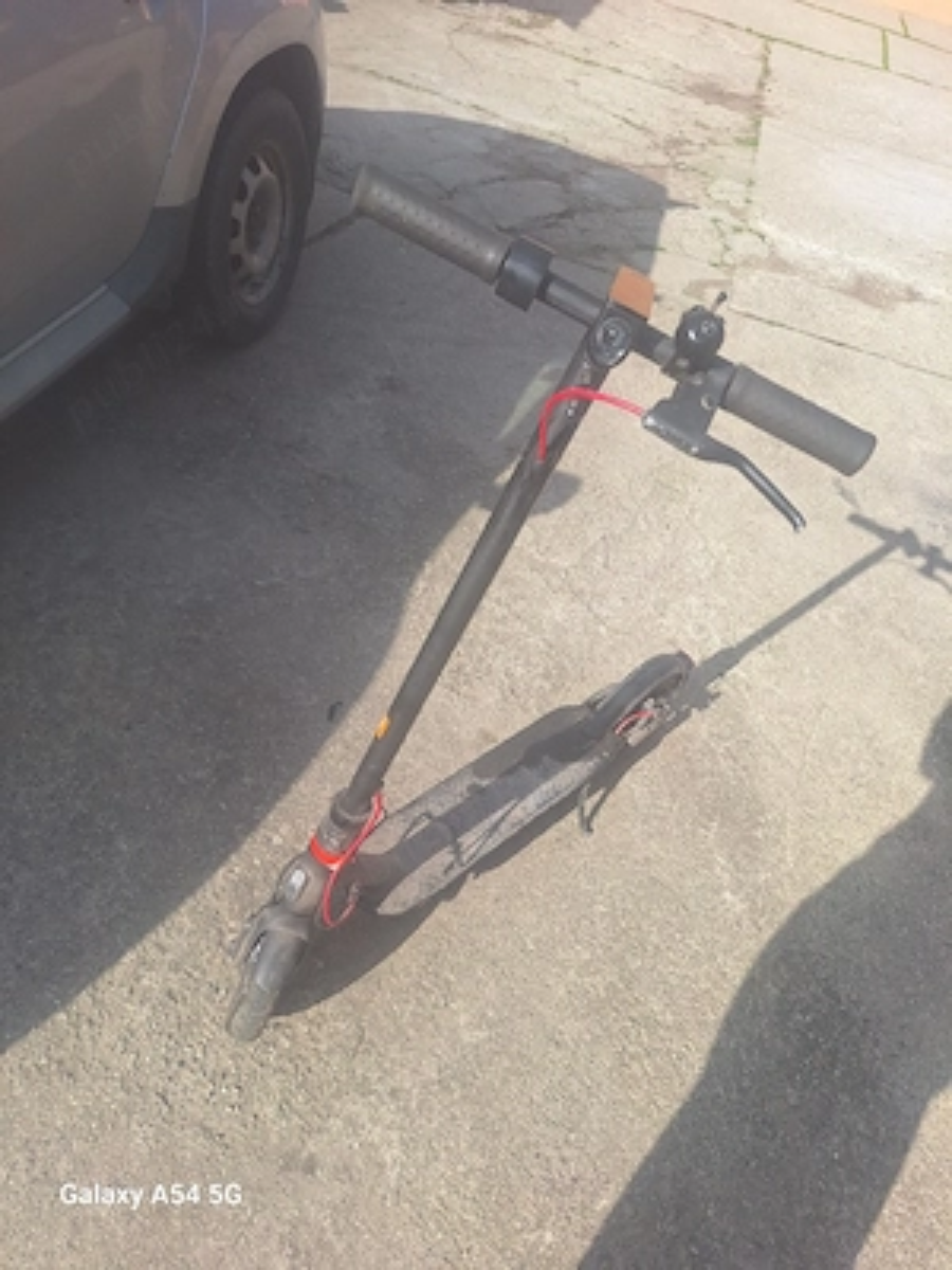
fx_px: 843
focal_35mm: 23
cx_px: 476
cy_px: 635
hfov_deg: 58.9
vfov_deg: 73.9
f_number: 1.8
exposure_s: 1/1667
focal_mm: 5.54
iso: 40
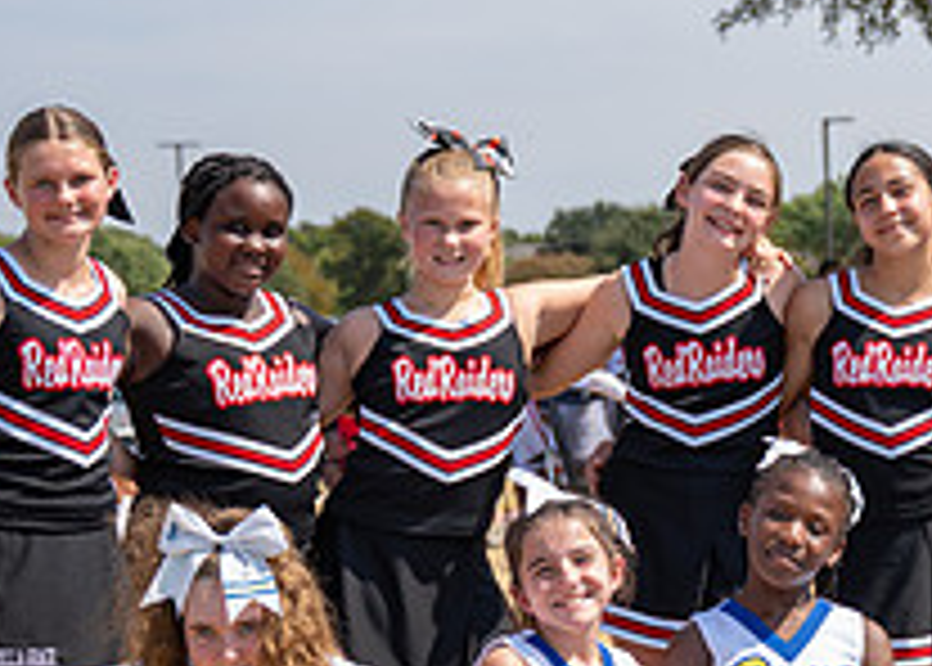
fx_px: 3230
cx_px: 998
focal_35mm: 122
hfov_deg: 16.0
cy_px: 466
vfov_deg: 11.8
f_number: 2.8
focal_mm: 36.7
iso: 80
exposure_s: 1/1600
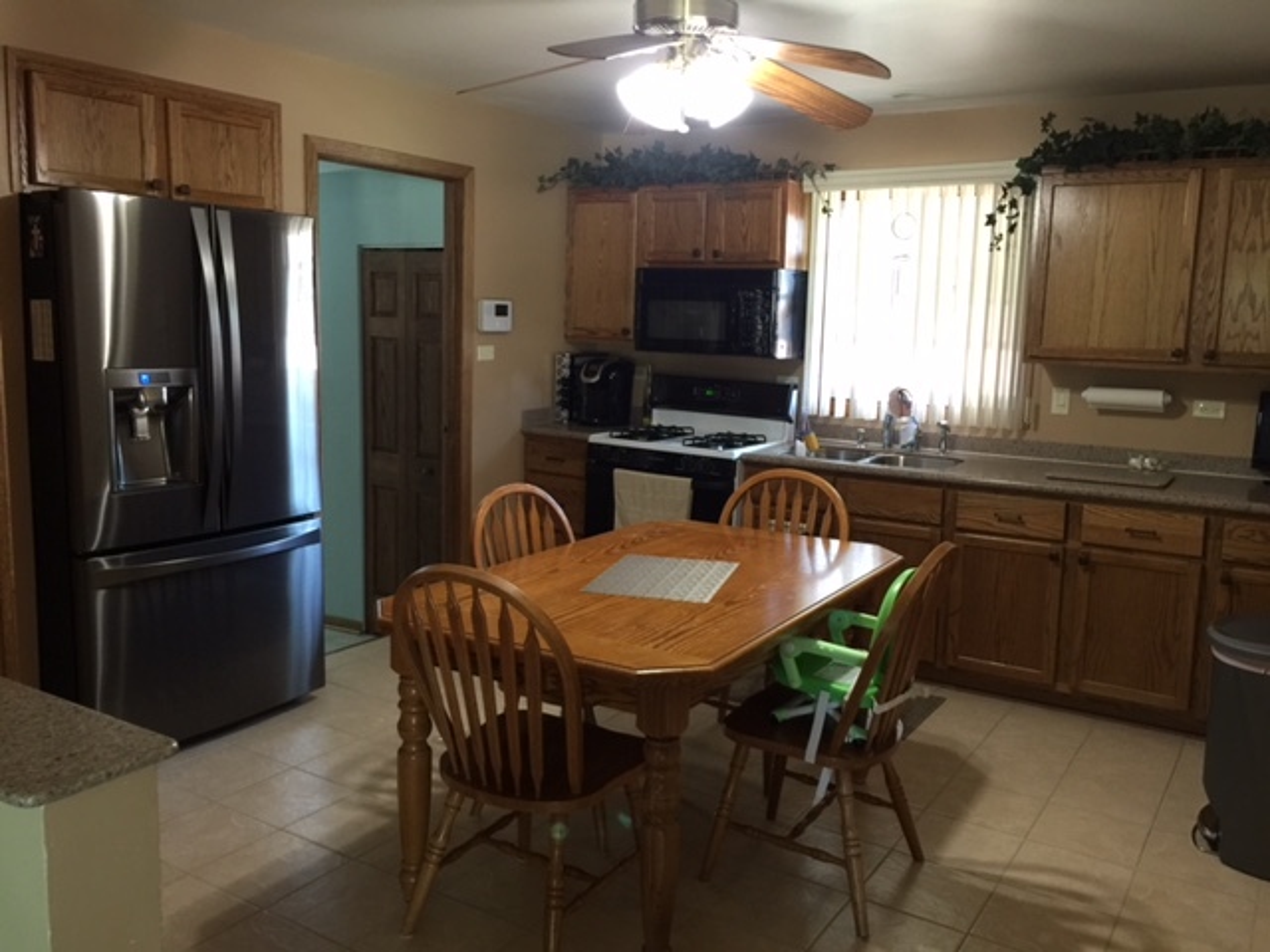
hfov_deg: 61.7
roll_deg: -2.4
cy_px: 476
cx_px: 635
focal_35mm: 29
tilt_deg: -10.1
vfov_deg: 48.2
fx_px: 1064
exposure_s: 1/10
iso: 100
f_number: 2.2
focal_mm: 4.15
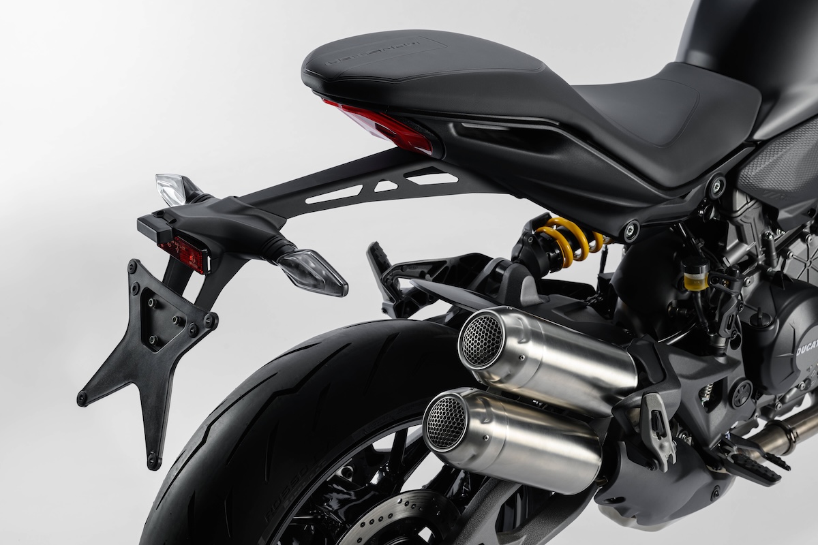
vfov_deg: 24.2
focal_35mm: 56
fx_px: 1272
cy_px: 272
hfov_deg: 35.6
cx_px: 409
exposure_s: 1/125
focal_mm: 56
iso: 100
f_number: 11
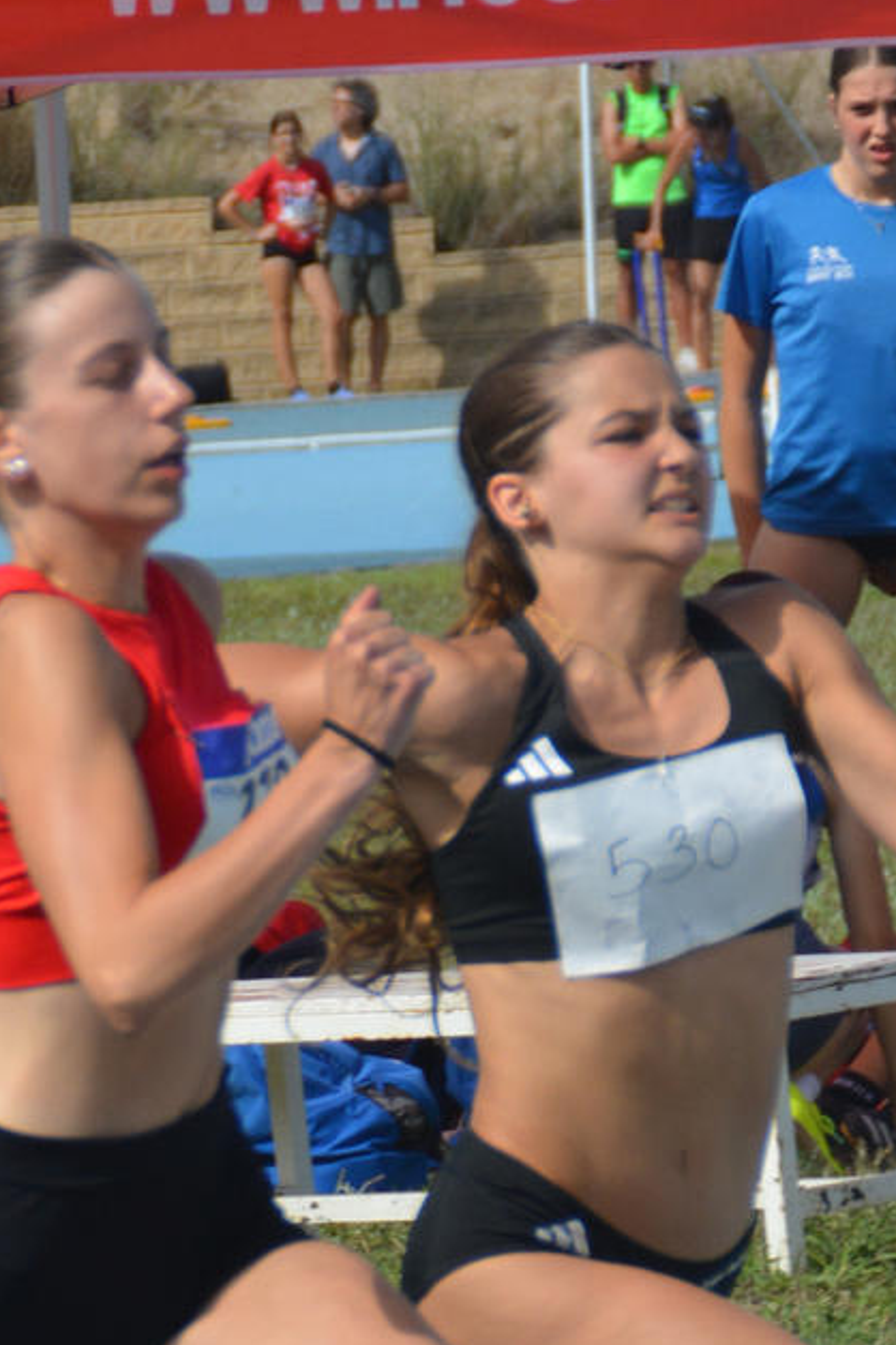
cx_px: 33
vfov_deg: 3.5
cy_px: 1201
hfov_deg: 2.3
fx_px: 21950
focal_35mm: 588
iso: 400
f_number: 6.3
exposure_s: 1/1600
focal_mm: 120
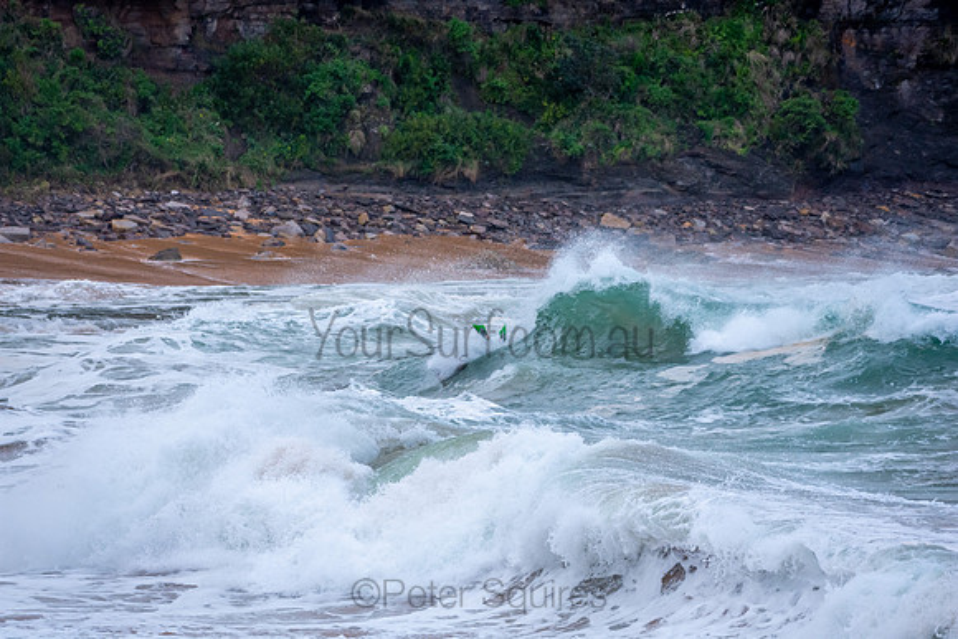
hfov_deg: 5.5
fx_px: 9981
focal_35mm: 375
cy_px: 320
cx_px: 479
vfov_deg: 3.7
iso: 360
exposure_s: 1/1000
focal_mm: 250
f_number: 5.6
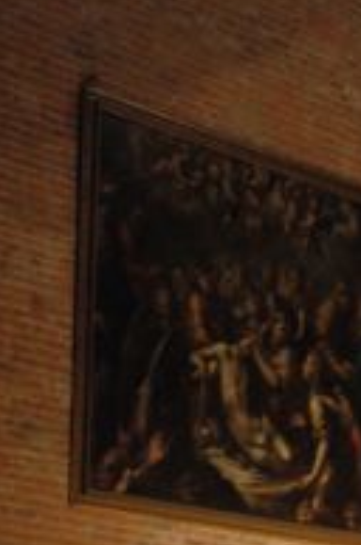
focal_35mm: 164
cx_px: 396
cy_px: 463
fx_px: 2476
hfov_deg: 8.3
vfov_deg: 12.5
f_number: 4.5
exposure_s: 1/13
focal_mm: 44
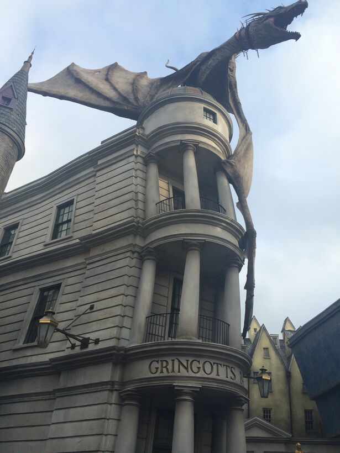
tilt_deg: +34.5
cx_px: 170
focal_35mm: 29
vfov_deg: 61.7
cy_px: 226
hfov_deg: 48.2
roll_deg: -0.1
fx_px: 380
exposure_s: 1/631
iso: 32
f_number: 2.2
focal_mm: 4.15
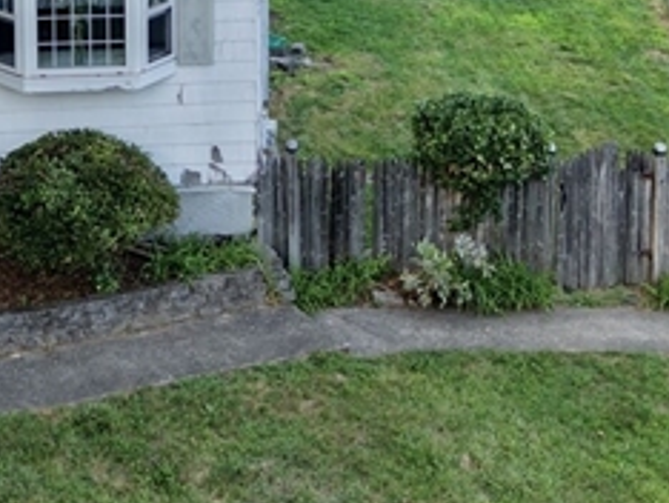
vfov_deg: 13.2
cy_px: -289
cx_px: 217
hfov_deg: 18.6
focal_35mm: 105
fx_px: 2031
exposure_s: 1/125
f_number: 1.8
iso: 100
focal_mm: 8.67
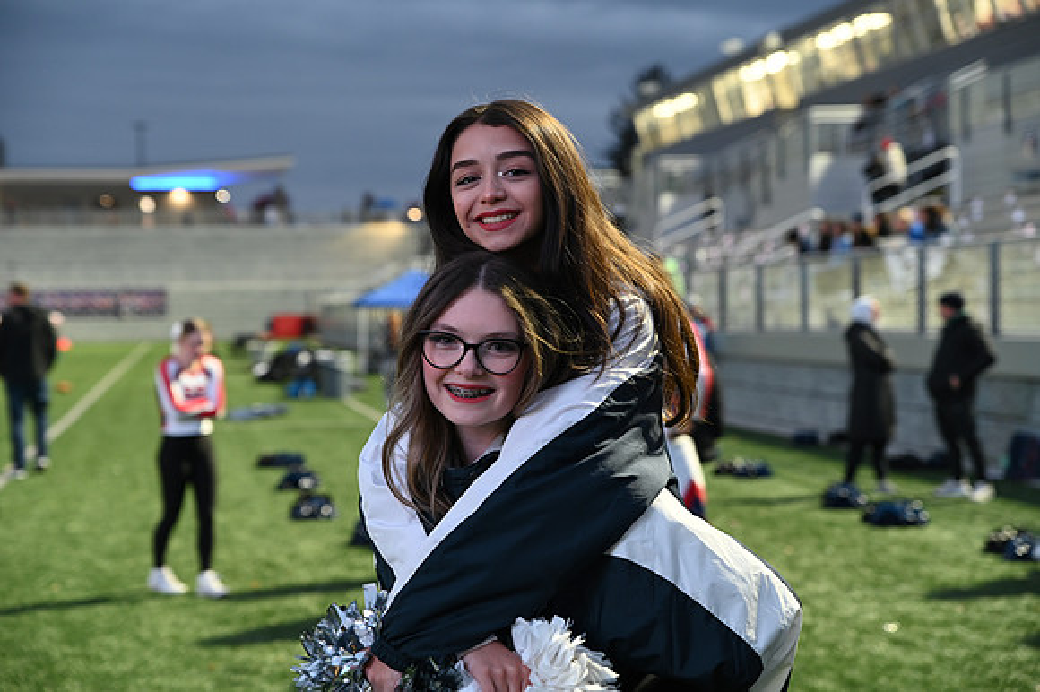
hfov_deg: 28.9
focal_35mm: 70
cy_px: 346
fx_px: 2021
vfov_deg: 19.4
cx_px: 520
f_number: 3.5
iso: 800
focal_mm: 70
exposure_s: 1/50
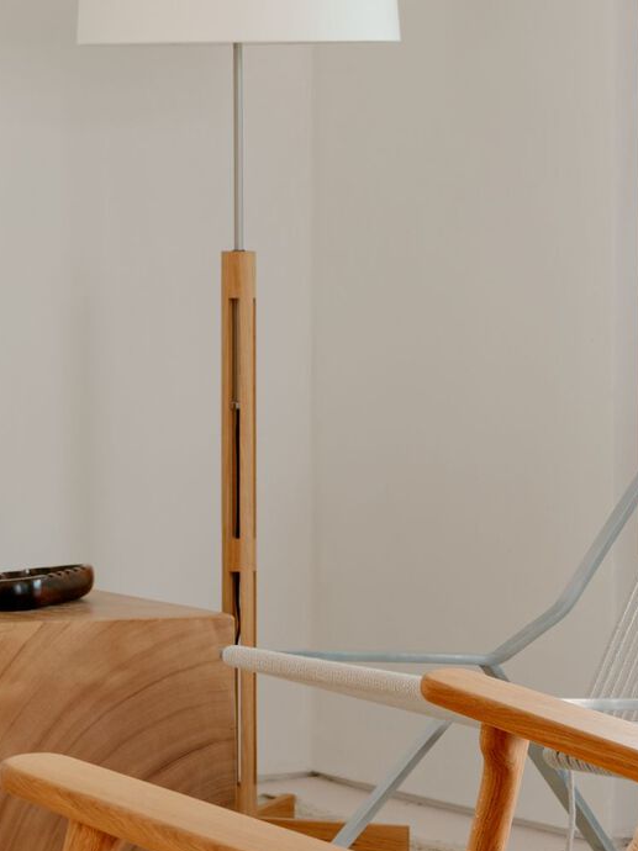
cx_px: 60
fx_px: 4279
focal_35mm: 174
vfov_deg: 11.3
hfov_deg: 8.5
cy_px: 155
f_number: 9
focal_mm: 57.5
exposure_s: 1/8
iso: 200
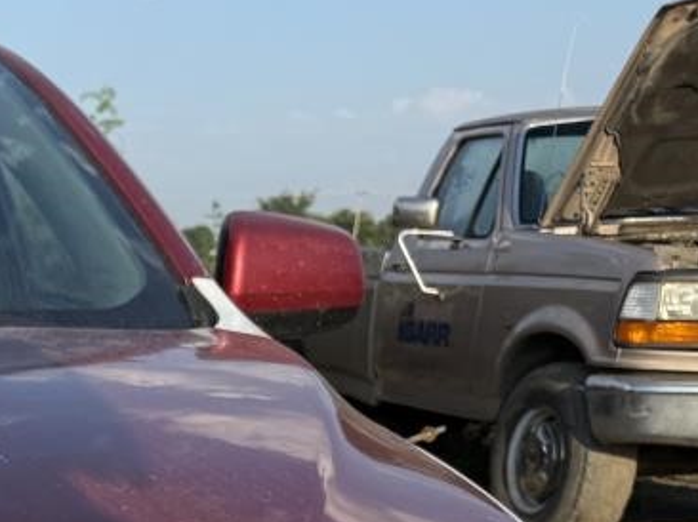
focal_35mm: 84
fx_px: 1693
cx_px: -477
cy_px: 834
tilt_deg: -17.5
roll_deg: +1.1
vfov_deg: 15.8
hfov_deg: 19.0
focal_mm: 6.76
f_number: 1.78
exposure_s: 1/4167
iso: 80
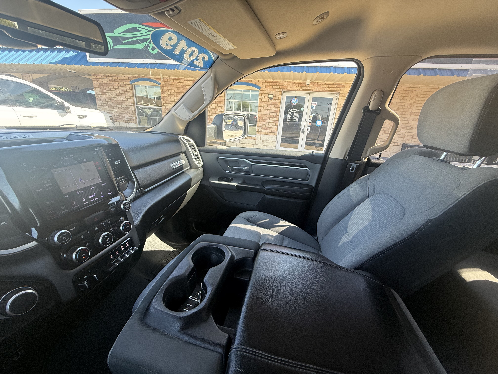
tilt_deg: -19.1
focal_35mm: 14
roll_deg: -4.4
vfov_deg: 85.7
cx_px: 249
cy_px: 187
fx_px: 201
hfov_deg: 102.1
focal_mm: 2.22
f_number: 2.2
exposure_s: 1/99
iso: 80
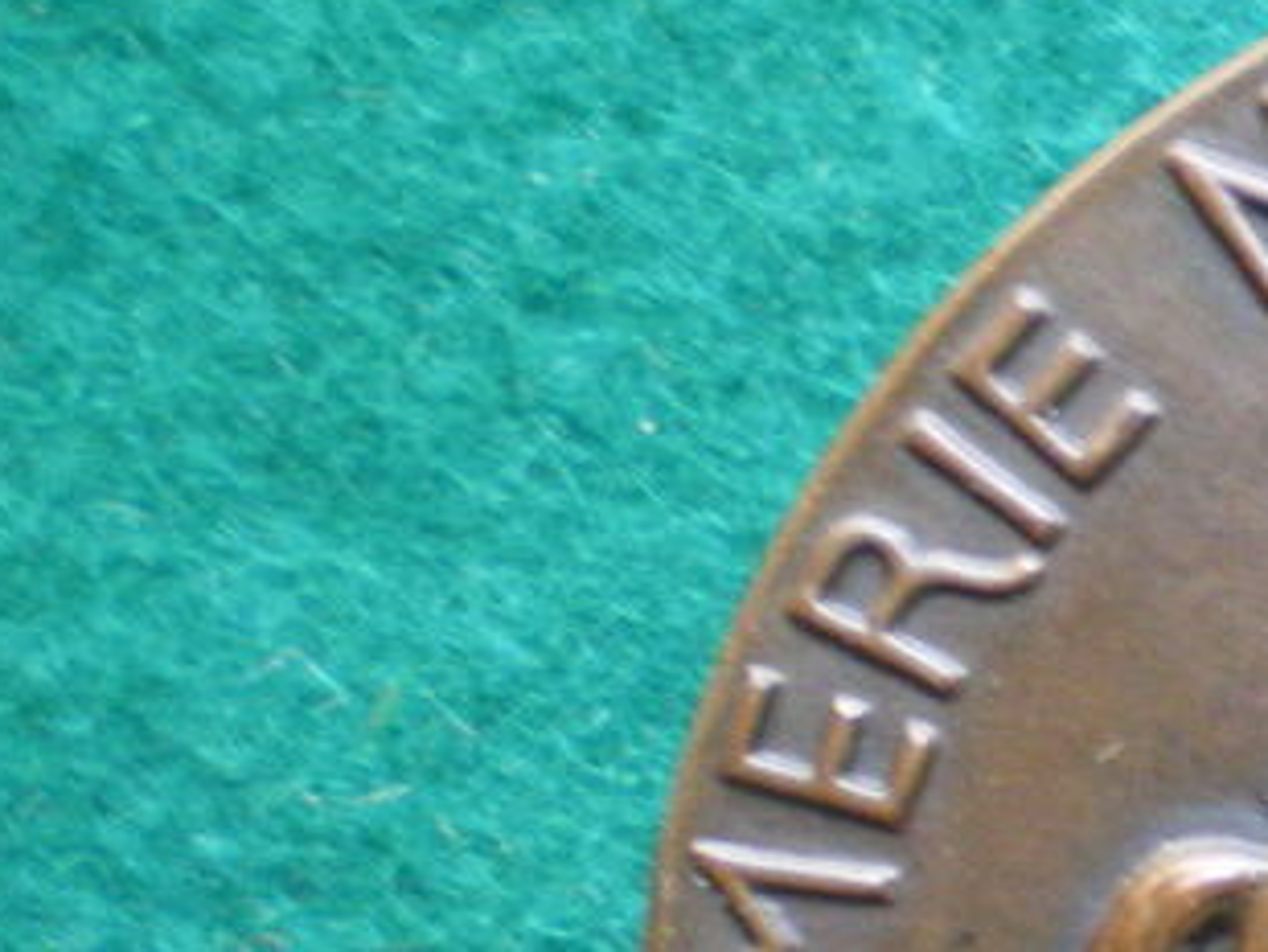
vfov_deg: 11.8
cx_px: 1765
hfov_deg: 15.1
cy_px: 1087
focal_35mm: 123
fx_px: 4507
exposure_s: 1/13
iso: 400
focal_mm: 6.3
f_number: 3.1
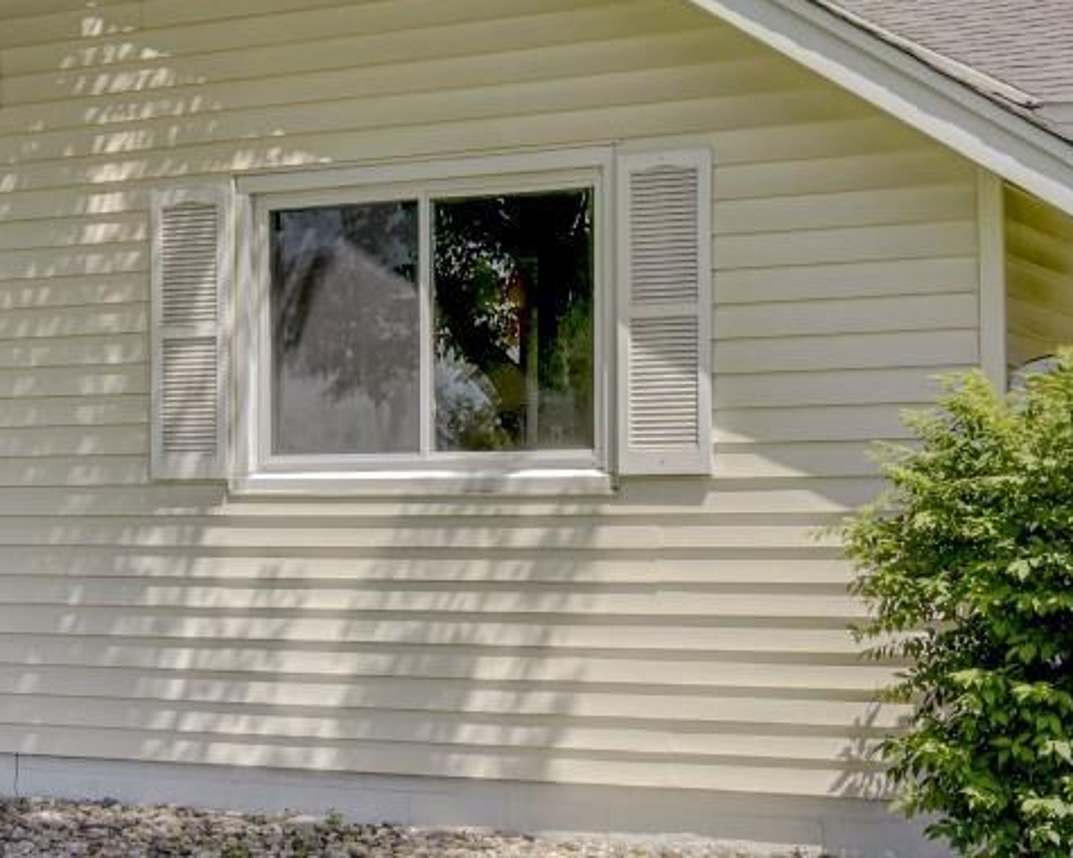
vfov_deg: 19.0
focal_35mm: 81
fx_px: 2559
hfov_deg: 22.9
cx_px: 32
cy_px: 438
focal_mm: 17
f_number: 8
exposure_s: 1/500
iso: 400
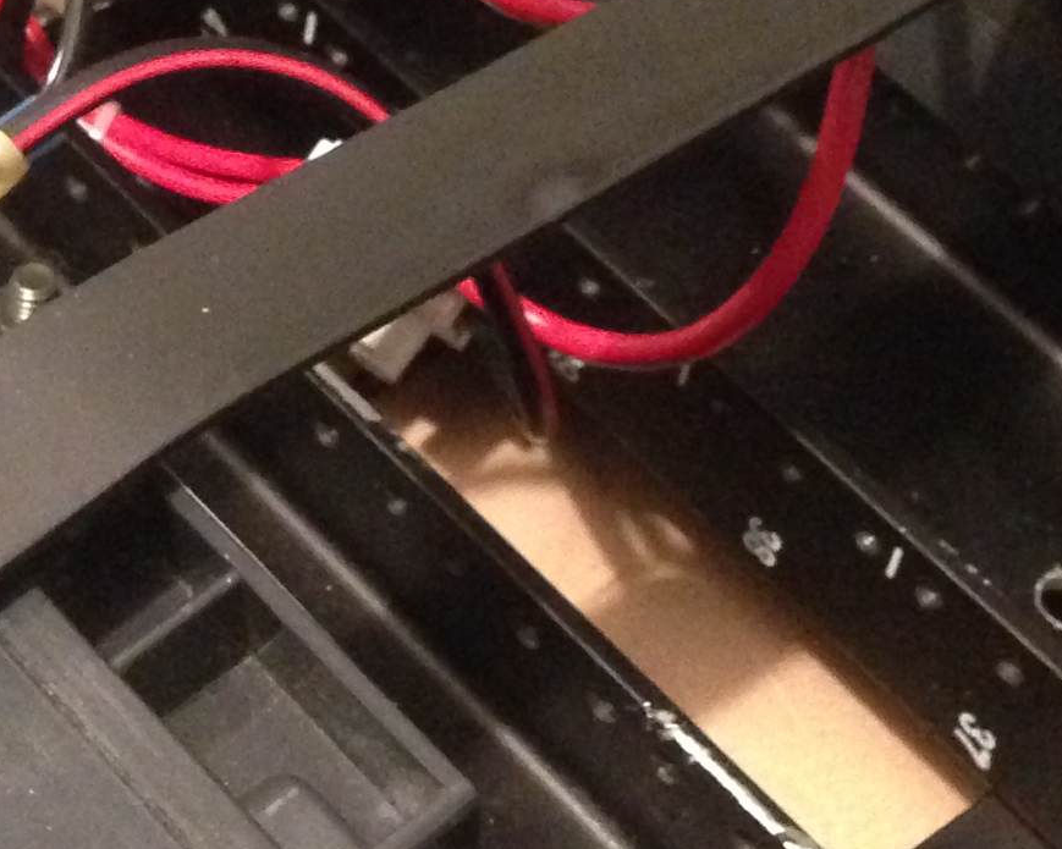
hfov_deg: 15.8
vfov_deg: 12.7
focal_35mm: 121
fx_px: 3803
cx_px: 191
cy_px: 286
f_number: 2.4
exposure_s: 1/15
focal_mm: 4.12
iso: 640
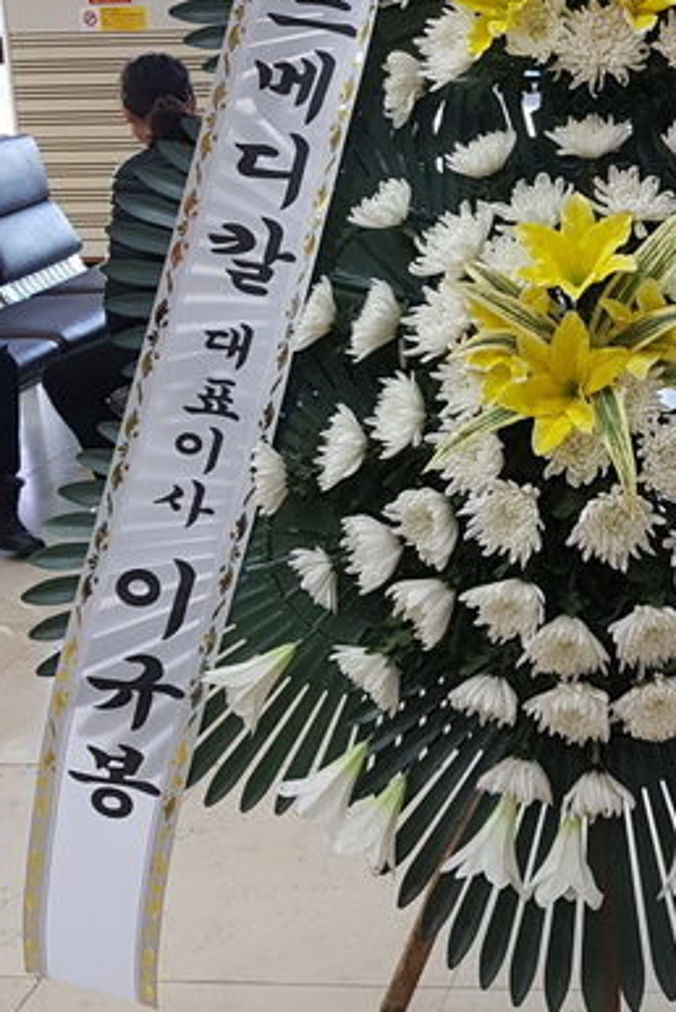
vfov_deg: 34.6
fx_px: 1574
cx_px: 749
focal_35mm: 56
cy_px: 215
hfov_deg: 22.8
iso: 80
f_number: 1.7
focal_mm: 4.2
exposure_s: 1/60
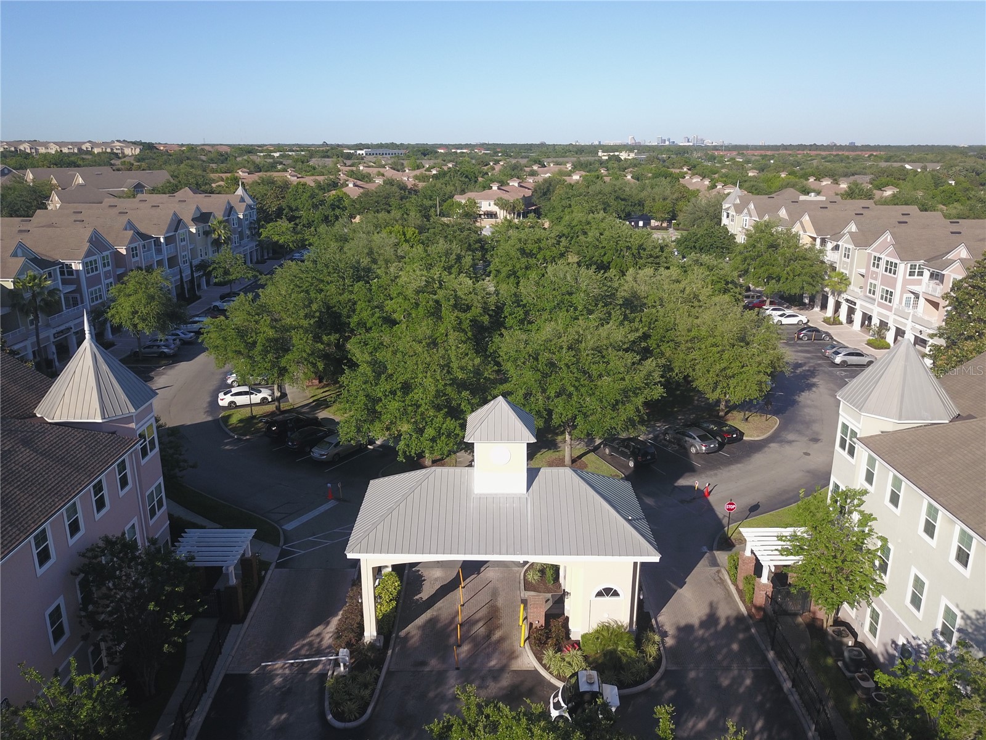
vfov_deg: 53.1
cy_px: 370
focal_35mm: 26
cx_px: 493
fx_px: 741
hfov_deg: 67.3
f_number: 2.2
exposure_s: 1/1053
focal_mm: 4.7
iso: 100
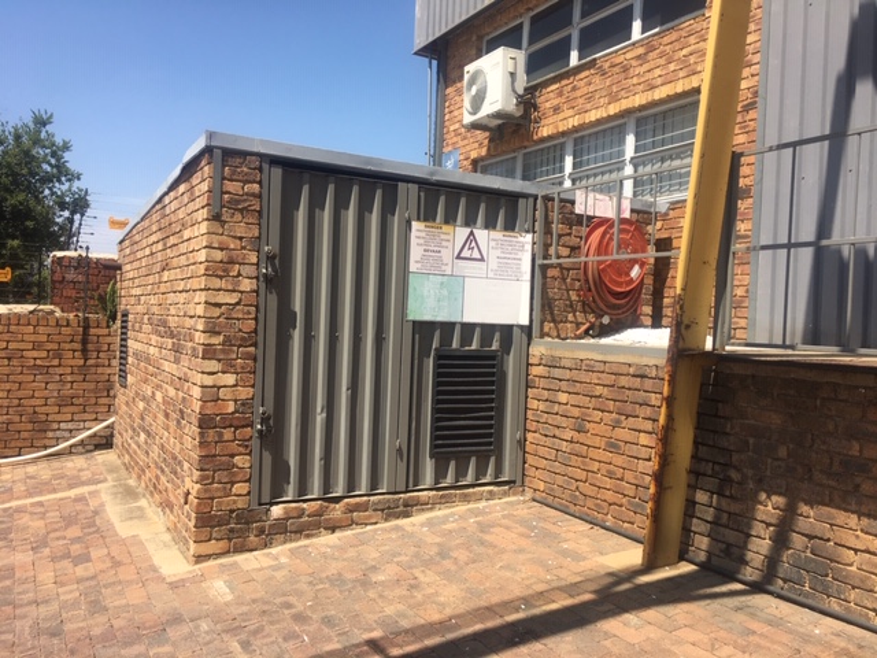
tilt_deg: -0.5
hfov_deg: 61.7
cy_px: 329
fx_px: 735
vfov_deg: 48.2
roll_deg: -1.5
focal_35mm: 29
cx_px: 438
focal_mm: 4.15
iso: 25
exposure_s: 1/1350
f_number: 2.2
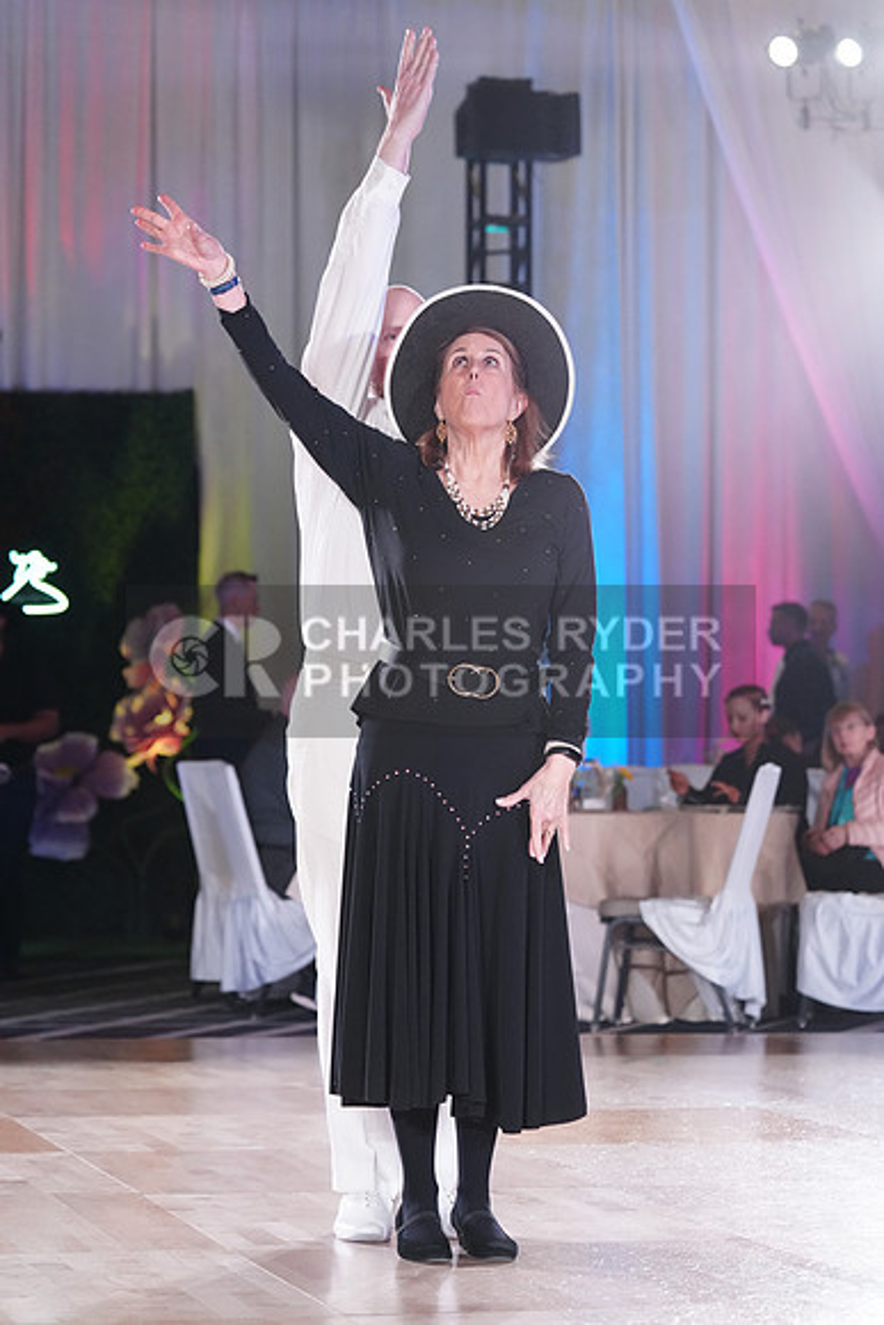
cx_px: 442
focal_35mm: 100
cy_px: 662
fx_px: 3681
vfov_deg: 20.4
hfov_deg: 13.7
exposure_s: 1/400
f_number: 4
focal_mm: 100
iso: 3200
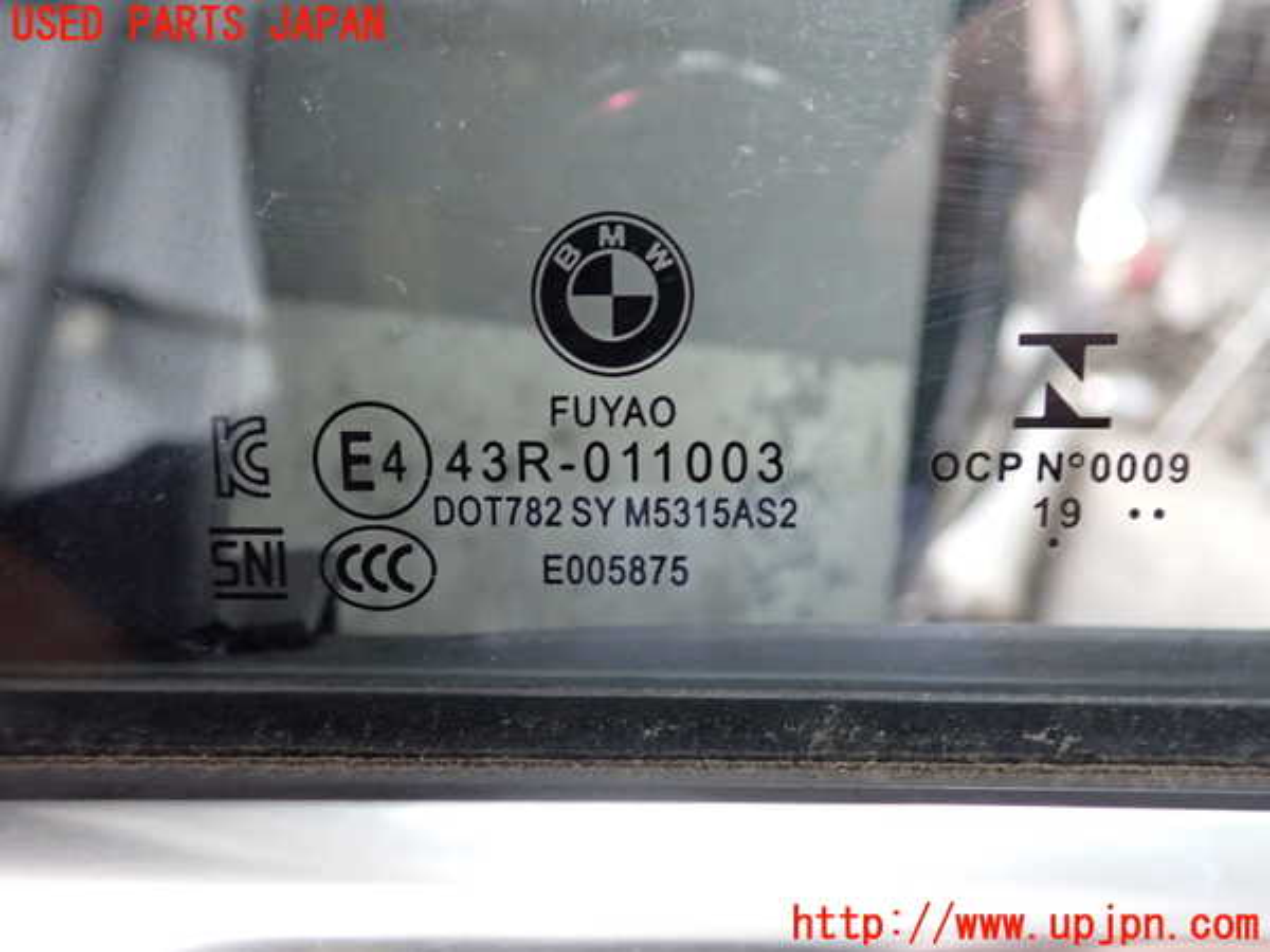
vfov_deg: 44.2
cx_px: 635
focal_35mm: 32
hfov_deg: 56.8
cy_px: 476
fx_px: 1174
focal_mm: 5.79
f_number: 2.4
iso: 640
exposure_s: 1/30
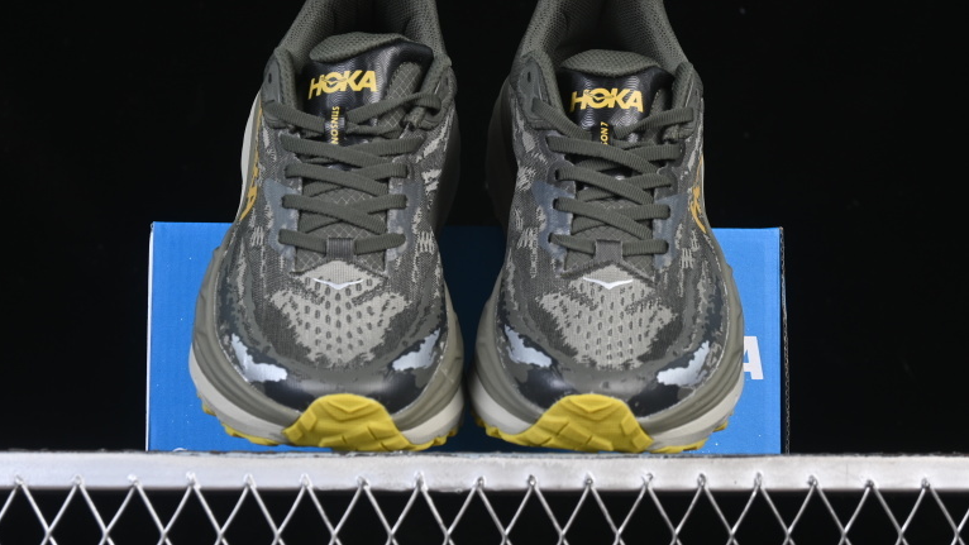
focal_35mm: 82
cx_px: 479
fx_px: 2107
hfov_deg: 25.9
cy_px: 245
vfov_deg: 14.7
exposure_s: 1/60
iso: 160
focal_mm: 50
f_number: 6.3
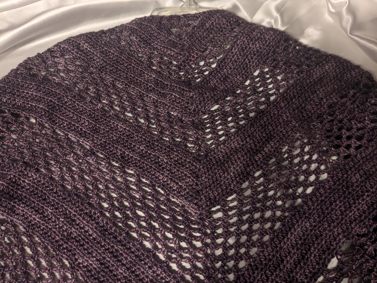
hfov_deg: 65.3
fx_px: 294
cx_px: 188
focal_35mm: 27
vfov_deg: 51.4
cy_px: 142
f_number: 1.73
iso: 275
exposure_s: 1/60
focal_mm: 4.38
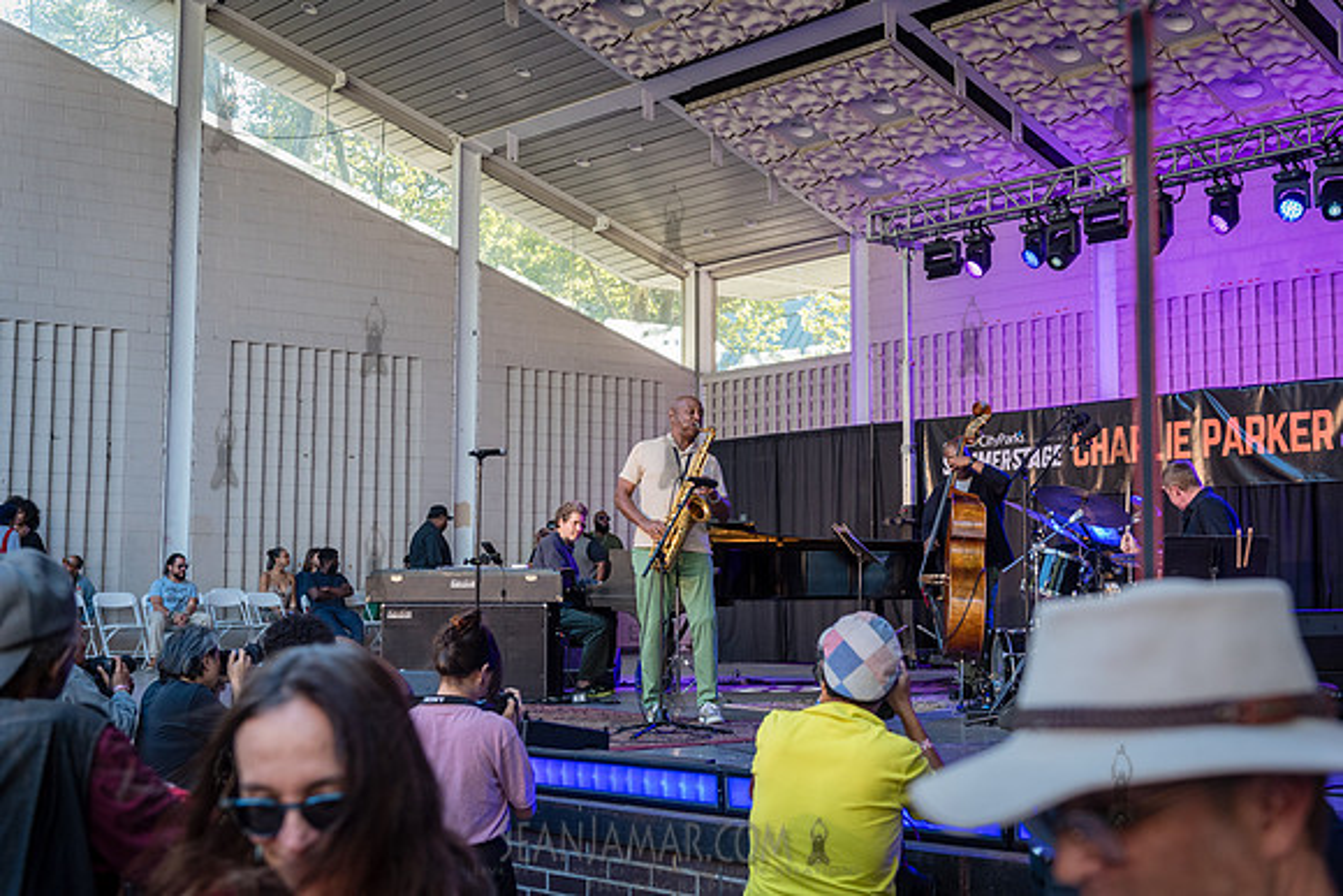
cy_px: 448
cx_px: 672
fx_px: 1685
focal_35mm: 45
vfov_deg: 29.8
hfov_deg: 43.5
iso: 1000
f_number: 4
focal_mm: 45
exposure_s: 1/250
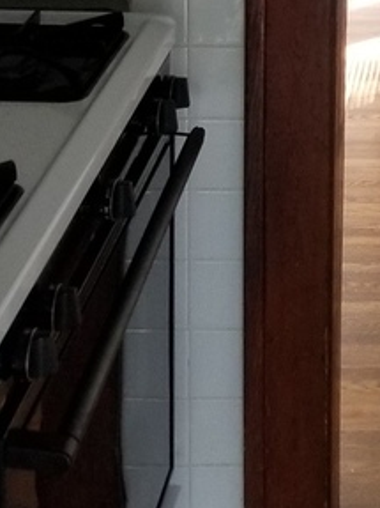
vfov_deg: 17.7
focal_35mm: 98
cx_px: 559
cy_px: -276
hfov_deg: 14.2
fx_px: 1435
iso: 160
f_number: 1.7
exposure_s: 1/30
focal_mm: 4.25
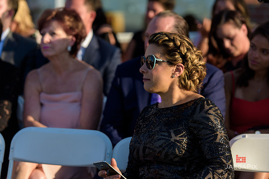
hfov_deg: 15.2
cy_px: 90
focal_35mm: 135
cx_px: 134
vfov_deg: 10.2
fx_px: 1009
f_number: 3.2
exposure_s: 1/1600
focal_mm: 135
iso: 200
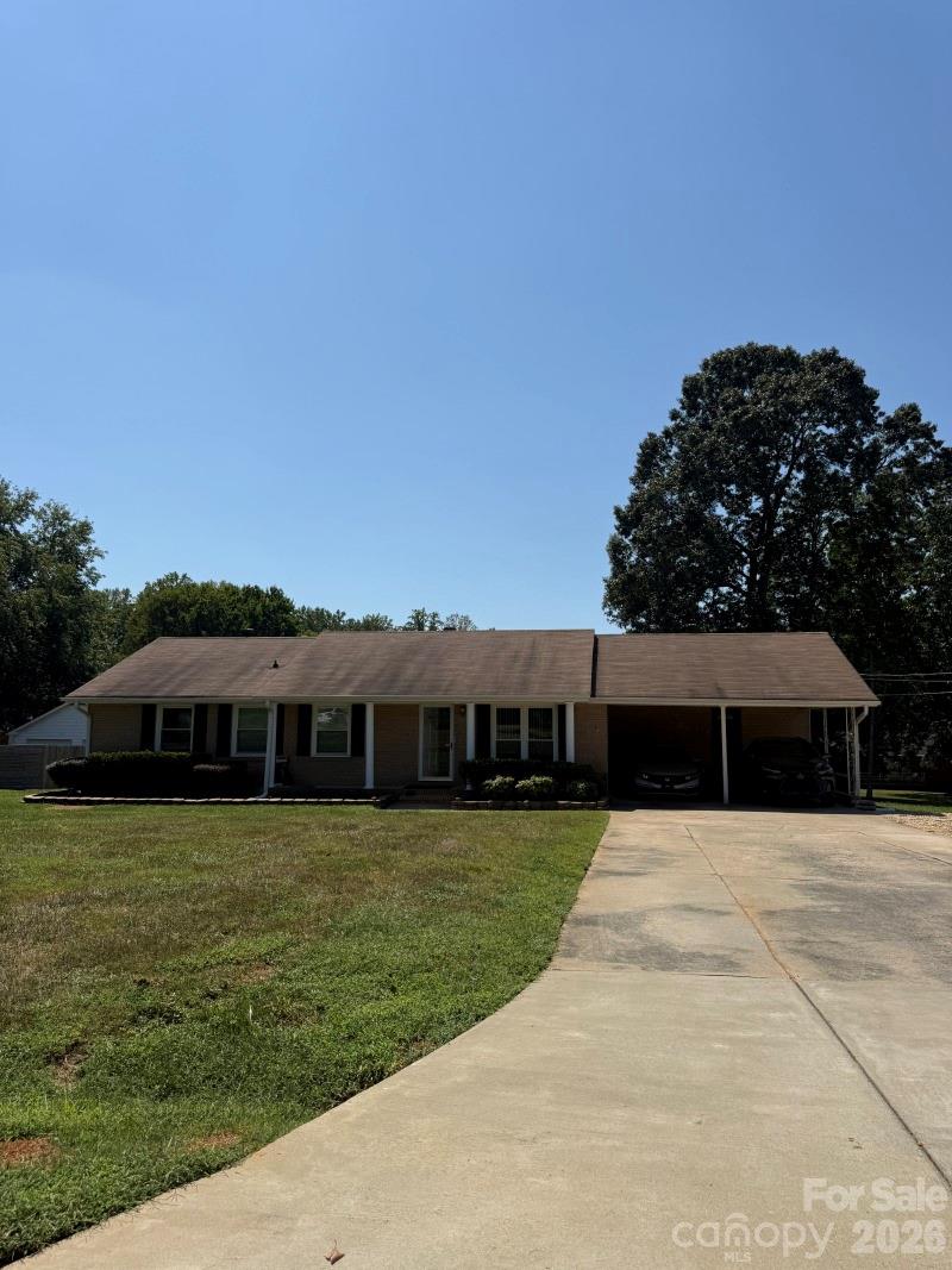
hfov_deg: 56.8
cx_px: 476
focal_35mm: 24
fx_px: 880
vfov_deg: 71.6
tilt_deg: +6.7
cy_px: 635
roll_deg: +1.1
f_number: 1.78
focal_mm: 6.76
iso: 80
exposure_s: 1/8130
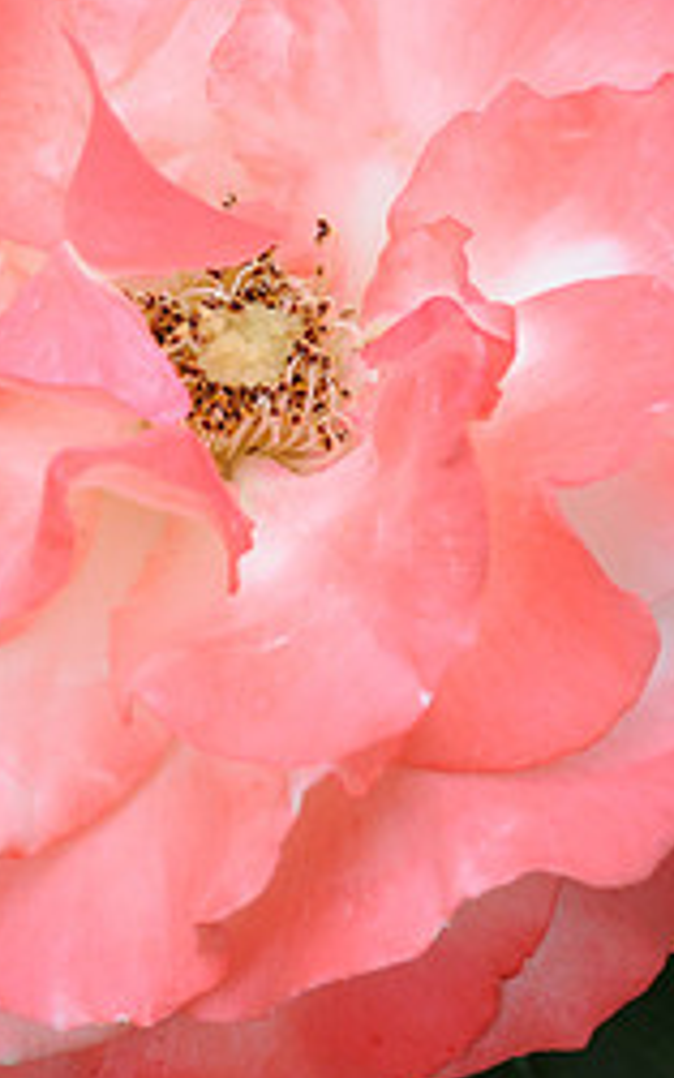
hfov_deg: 6.8
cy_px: 414
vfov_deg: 10.8
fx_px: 5704
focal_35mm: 194
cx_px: 215
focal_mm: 55
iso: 200
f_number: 8
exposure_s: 1/30
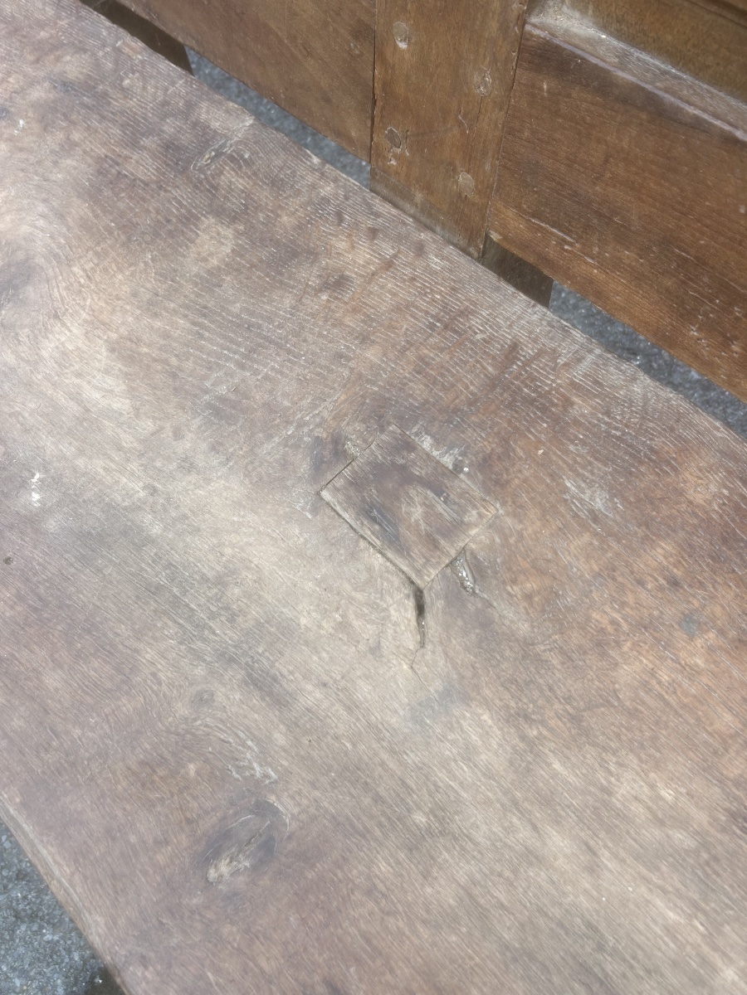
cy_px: 498
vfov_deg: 67.3
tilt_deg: -60.5
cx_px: 374
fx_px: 748
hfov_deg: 53.1
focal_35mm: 26
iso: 50
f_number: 1.5
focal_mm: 5.7
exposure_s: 1/628
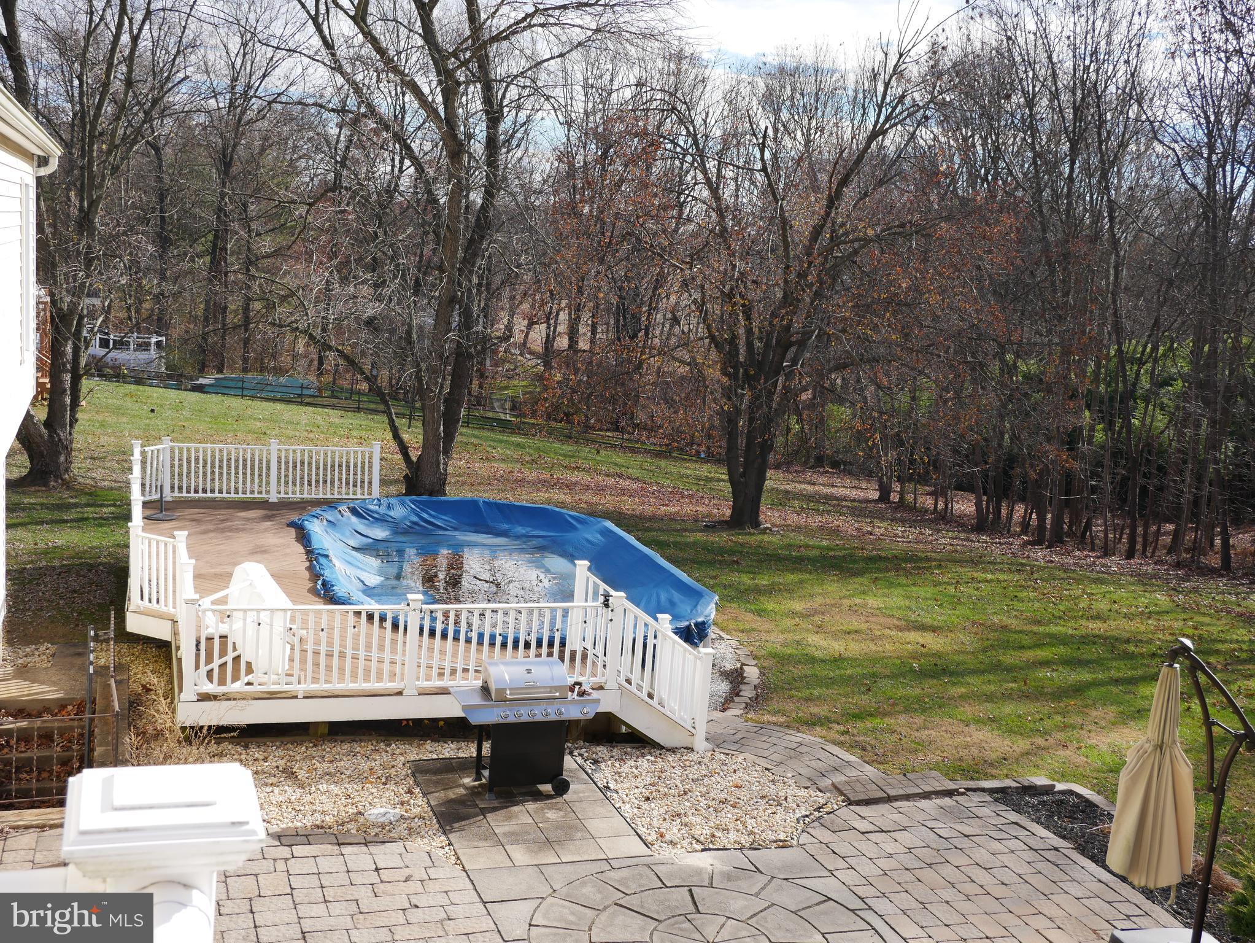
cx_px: 628
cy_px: 472
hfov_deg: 51.3
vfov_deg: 39.7
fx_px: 1306
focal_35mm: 36
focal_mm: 18
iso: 200
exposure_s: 1/320
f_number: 7.1
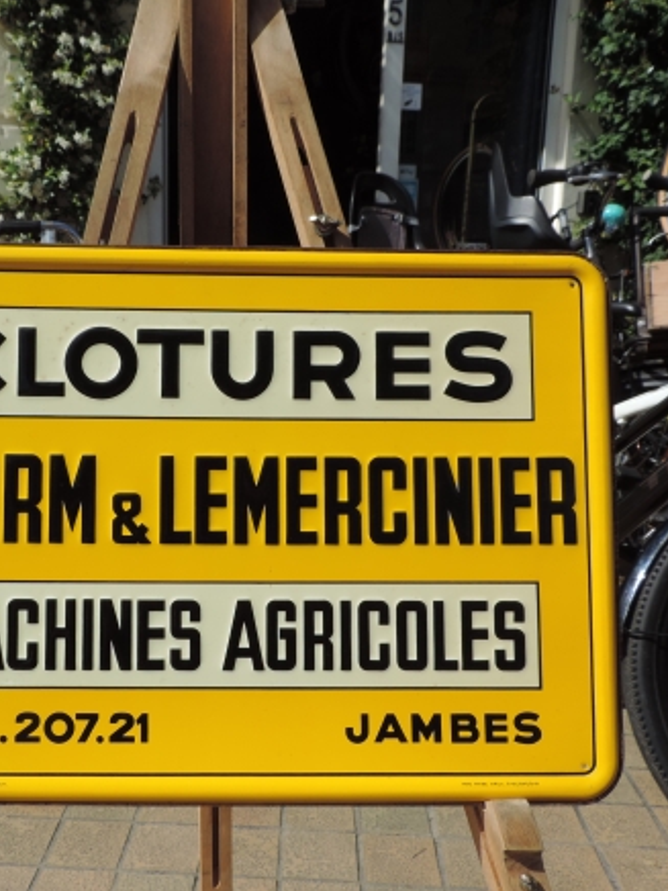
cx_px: 225
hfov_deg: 42.4
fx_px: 849
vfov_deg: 55.4
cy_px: 448
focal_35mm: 33
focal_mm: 4.3
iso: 80
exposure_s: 1/1250
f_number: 3.3
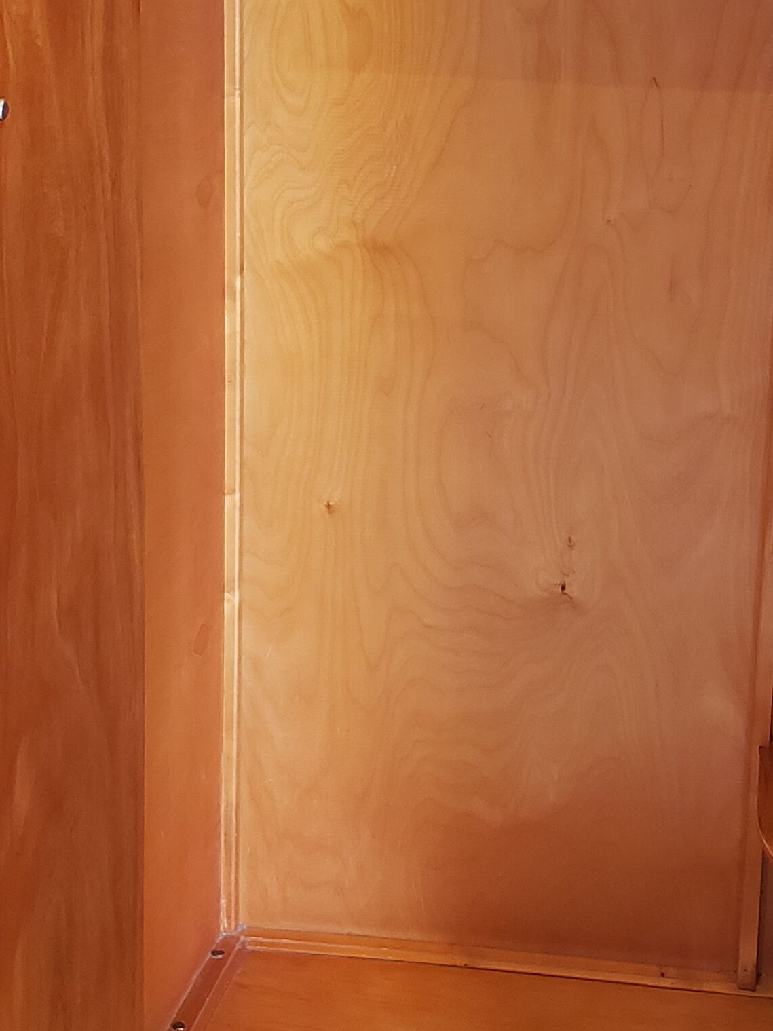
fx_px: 2055
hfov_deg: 21.2
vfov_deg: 28.1
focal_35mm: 69
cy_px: 425
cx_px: 548
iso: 250
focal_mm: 4.3
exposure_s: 1/25
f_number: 2.4
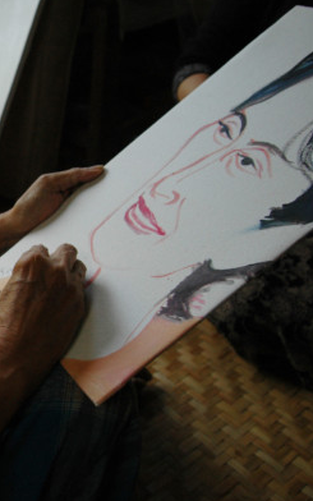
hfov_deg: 27.9
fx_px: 543
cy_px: 250
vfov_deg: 49.5
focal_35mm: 40
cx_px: -68
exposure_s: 1/200
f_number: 3.5
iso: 320
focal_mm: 17
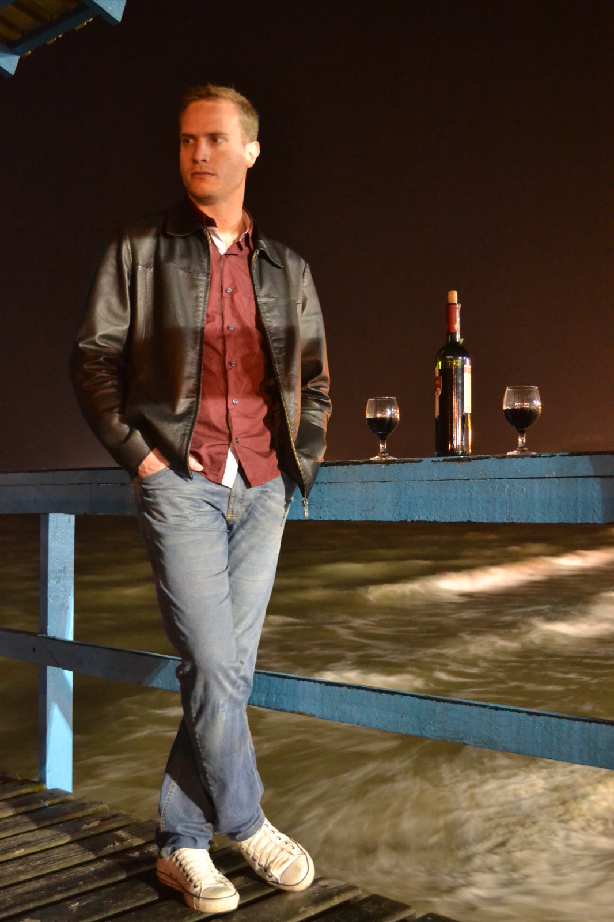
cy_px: 461
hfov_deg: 34.2
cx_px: 307
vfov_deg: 49.6
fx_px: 998
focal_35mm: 39
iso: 3200
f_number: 4.2
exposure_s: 1/1.3
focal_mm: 26
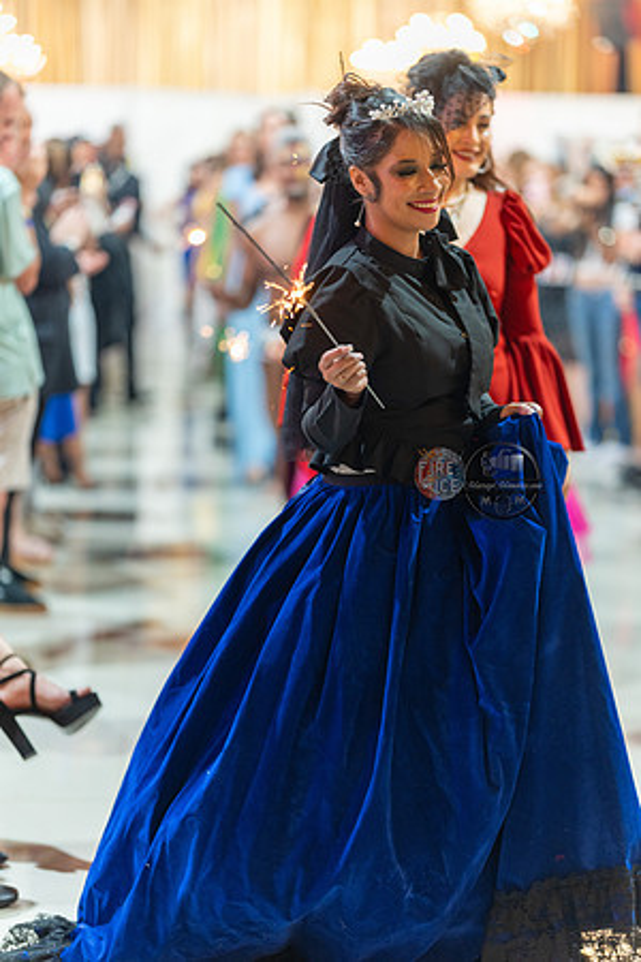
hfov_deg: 16.1
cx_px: 320
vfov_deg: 23.9
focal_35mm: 85
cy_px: 481
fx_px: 2270
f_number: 1.4
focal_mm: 85
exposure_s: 1/160
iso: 500
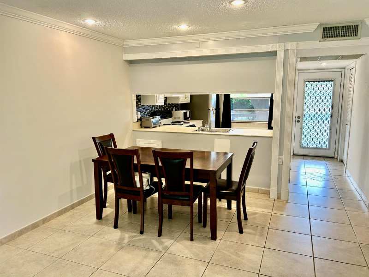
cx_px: 184
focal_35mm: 26
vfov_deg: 53.1
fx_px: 277
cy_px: 138
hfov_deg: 67.3
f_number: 1.5
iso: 100
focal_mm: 5.7
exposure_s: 1/60
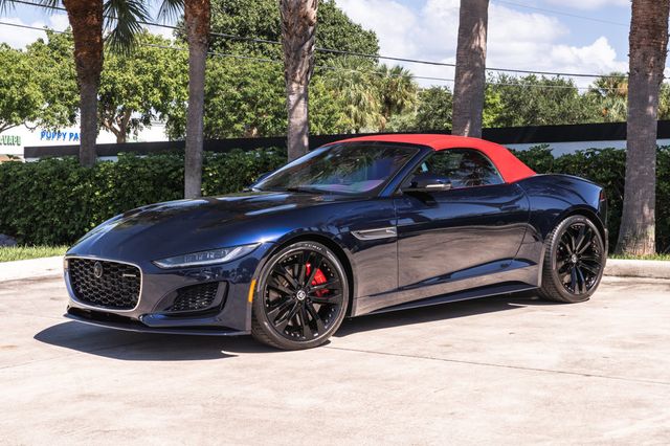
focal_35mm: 56
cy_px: 205
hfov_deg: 35.5
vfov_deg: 24.1
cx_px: 370
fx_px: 1045
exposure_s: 1/160
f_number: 8
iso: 200
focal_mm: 44
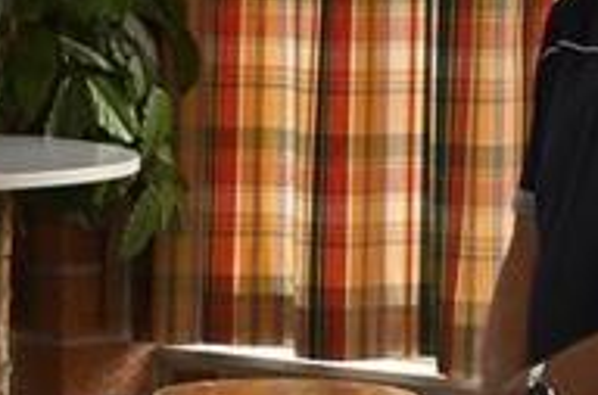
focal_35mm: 269
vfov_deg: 5.1
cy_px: 309
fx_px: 4457
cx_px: 3
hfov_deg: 7.6
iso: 200
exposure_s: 1/60
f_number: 4
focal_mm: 52
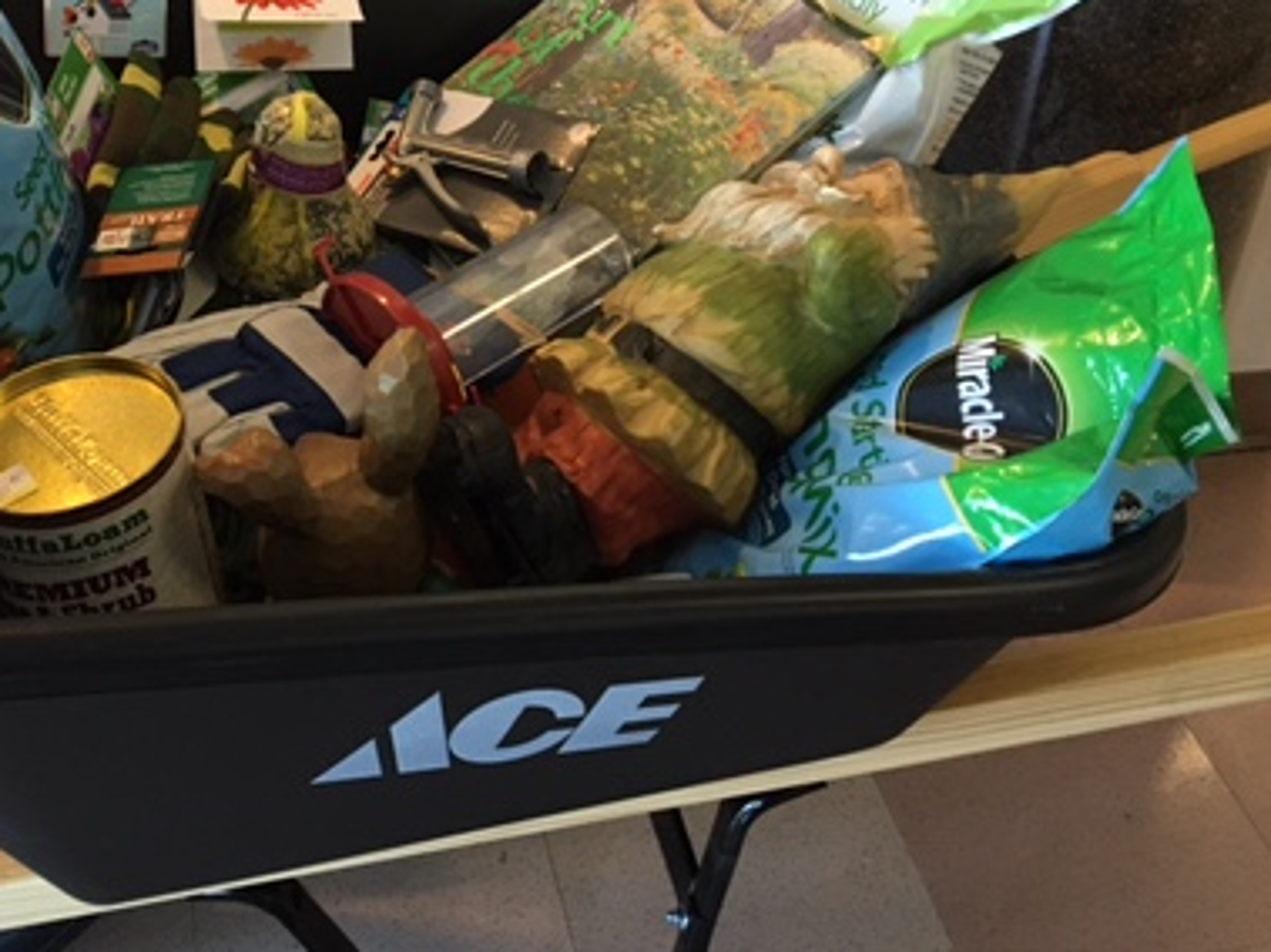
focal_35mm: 49
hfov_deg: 38.2
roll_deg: -0.1
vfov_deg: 29.1
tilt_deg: -32.8
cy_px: 208
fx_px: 1799
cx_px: 369
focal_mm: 4.15
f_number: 2.2
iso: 125
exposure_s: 1/30
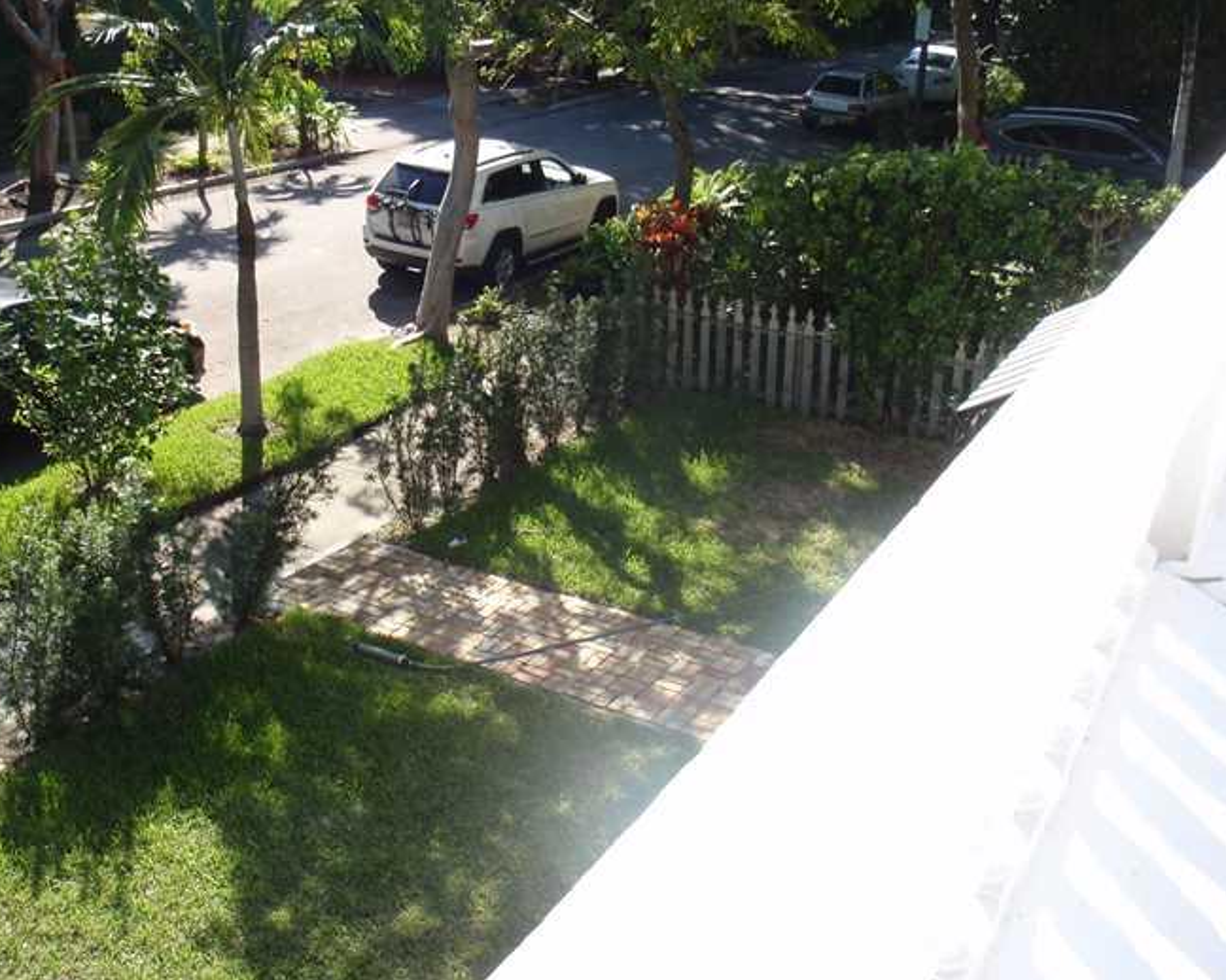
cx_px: 515
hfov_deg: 44.6
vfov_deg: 36.5
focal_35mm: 41
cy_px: 475
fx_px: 1487
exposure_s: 1/250
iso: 64
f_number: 3.5
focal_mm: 6.07
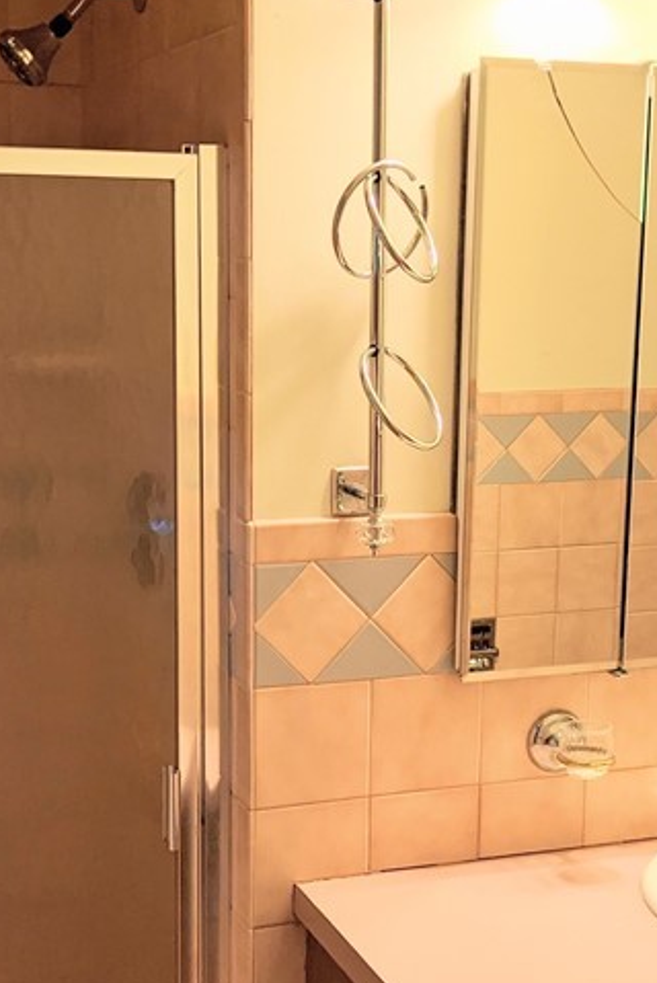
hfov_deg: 22.6
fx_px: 1640
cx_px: 304
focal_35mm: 60
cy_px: 536
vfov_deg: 33.4
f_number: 1.73
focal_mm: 4.38
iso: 50
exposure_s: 1/40
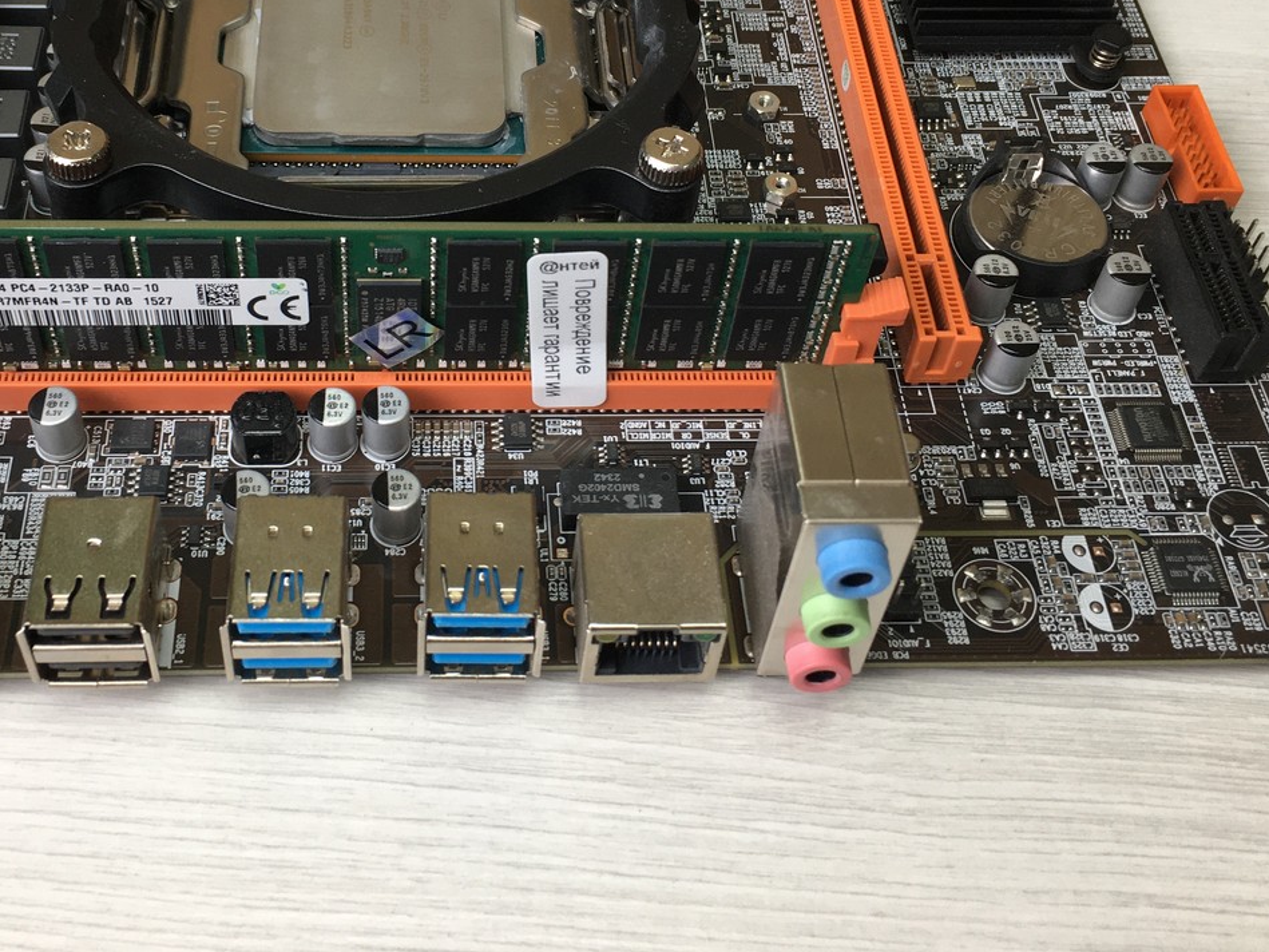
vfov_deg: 32.3
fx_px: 1613
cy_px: 251
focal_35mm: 44
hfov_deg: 42.7
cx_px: 503
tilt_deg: -48.5
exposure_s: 1/50
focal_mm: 4.15
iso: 32
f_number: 2.2
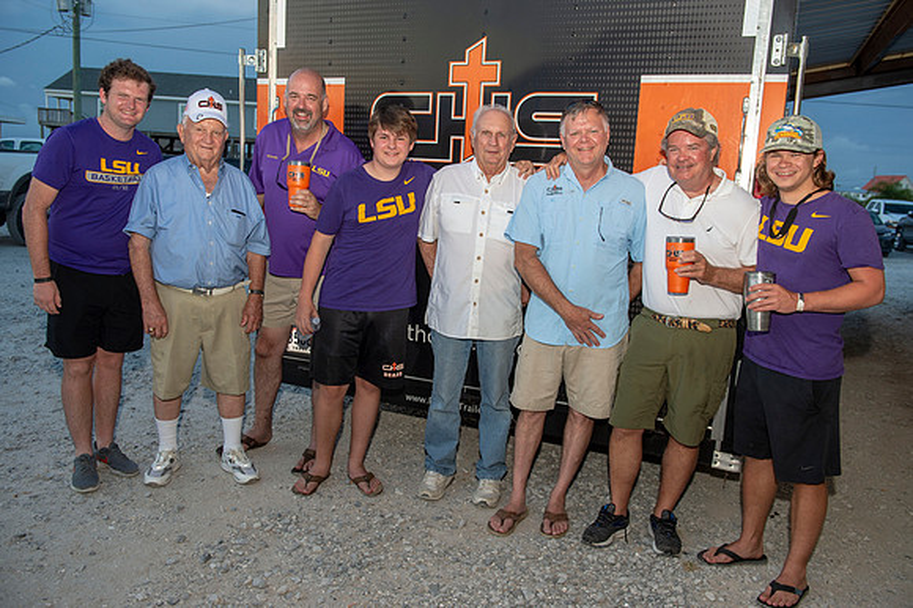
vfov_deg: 44.9
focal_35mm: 29
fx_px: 735
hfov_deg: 63.7
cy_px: 304
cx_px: 456
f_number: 4.5
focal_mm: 29
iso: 200
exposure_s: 1/160
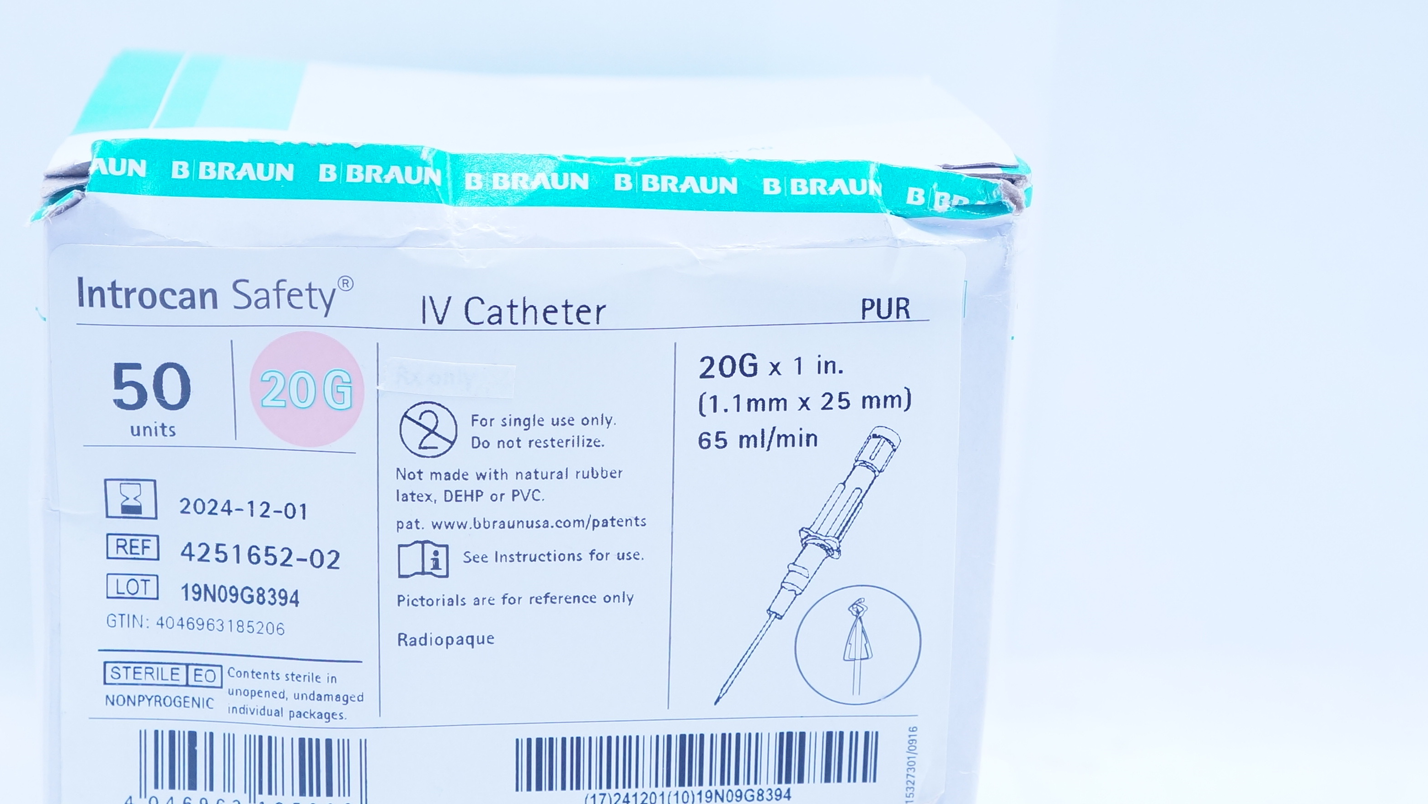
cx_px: 500
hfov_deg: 26.7
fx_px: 2991
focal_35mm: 79
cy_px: 555
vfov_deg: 15.3
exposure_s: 1/160
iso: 800
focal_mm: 32
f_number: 4.5
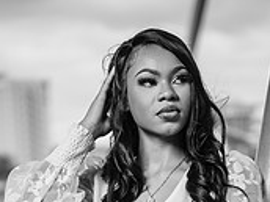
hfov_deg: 15.6
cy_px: 348
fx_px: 983
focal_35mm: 126
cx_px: 128
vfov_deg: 11.1
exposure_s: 1/3200
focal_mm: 50
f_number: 1.8
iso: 400
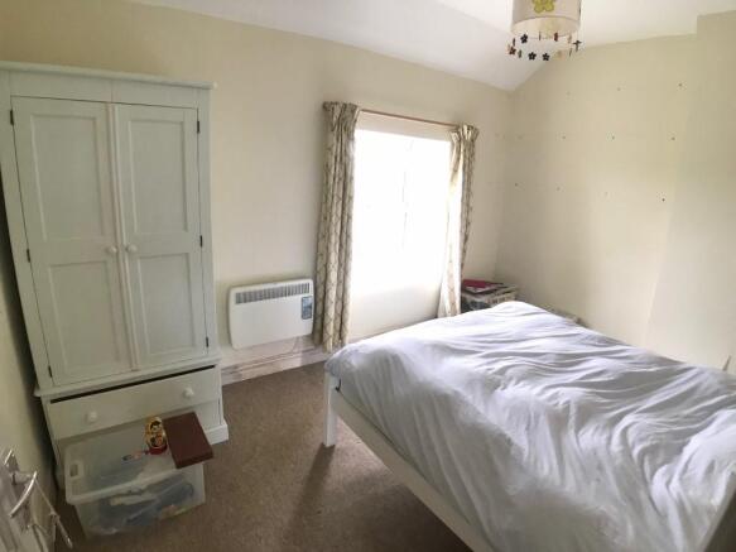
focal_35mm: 28
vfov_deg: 49.7
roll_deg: -3.4
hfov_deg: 63.5
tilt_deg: -14.3
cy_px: 276
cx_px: 368
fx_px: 595
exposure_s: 1/17
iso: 40
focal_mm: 3.99
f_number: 1.8
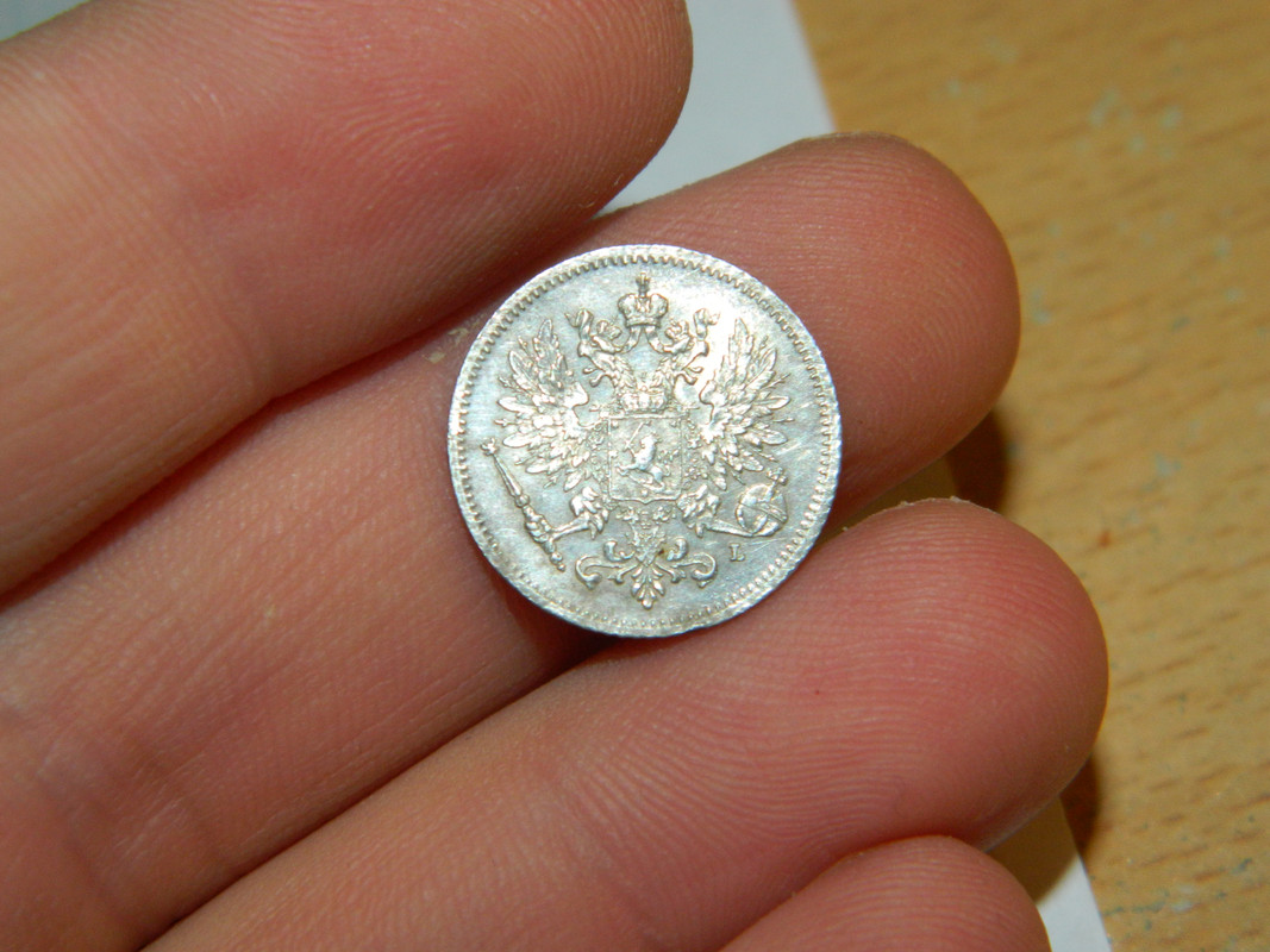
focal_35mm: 84
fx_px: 3081
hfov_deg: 23.3
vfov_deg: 17.6
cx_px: 635
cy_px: 476
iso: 200
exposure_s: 1/50
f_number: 11.9
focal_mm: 15.1
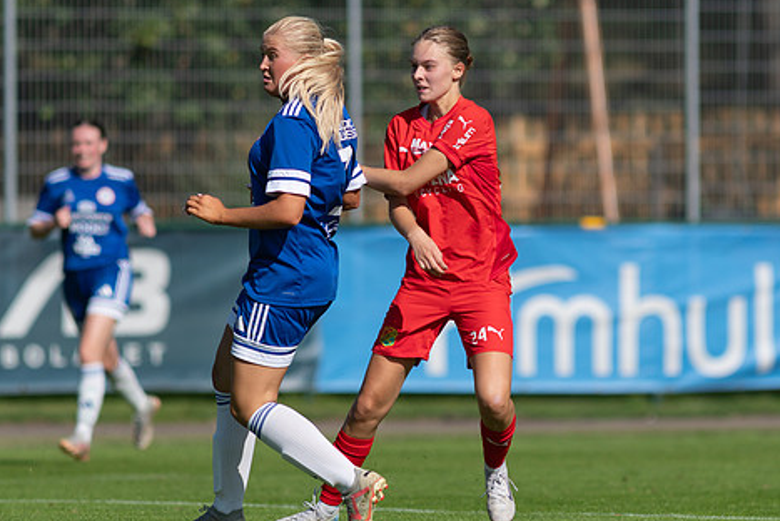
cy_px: 220
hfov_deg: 3.7
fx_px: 12119
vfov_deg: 2.5
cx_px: 414
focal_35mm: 559
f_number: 3.2
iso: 100
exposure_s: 1/3200
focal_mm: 300
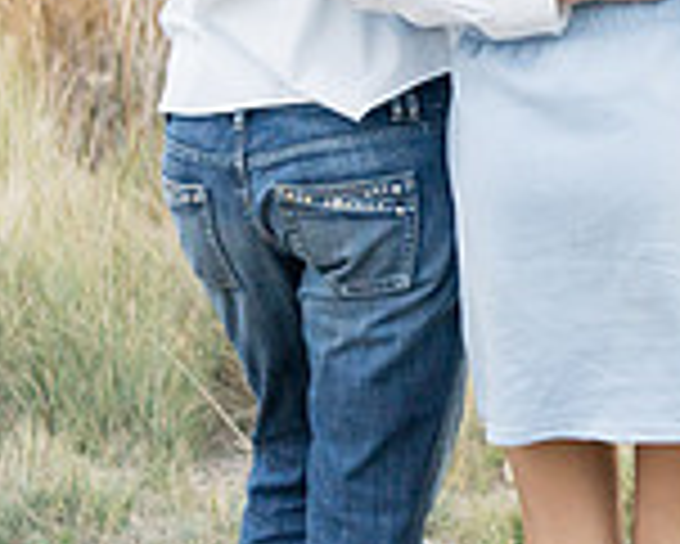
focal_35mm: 126
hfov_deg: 14.1
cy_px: -65
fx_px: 2537
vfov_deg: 12.0
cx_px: 1081
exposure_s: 1/250
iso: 1250
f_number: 2.8
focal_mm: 35
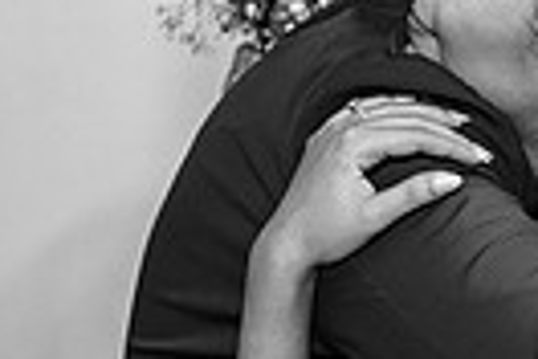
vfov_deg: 8.9
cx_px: 444
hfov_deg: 13.3
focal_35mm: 154
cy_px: 22
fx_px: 2301
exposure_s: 1/125
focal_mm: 35
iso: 1000
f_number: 2.8
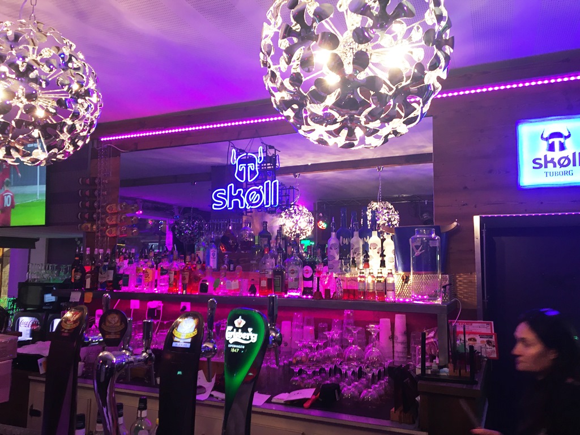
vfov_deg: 48.2
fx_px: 486
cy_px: 218
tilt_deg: +6.6
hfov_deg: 61.7
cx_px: 290
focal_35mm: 29
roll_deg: -1.0
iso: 100
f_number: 2.2
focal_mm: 4.15
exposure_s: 1/33
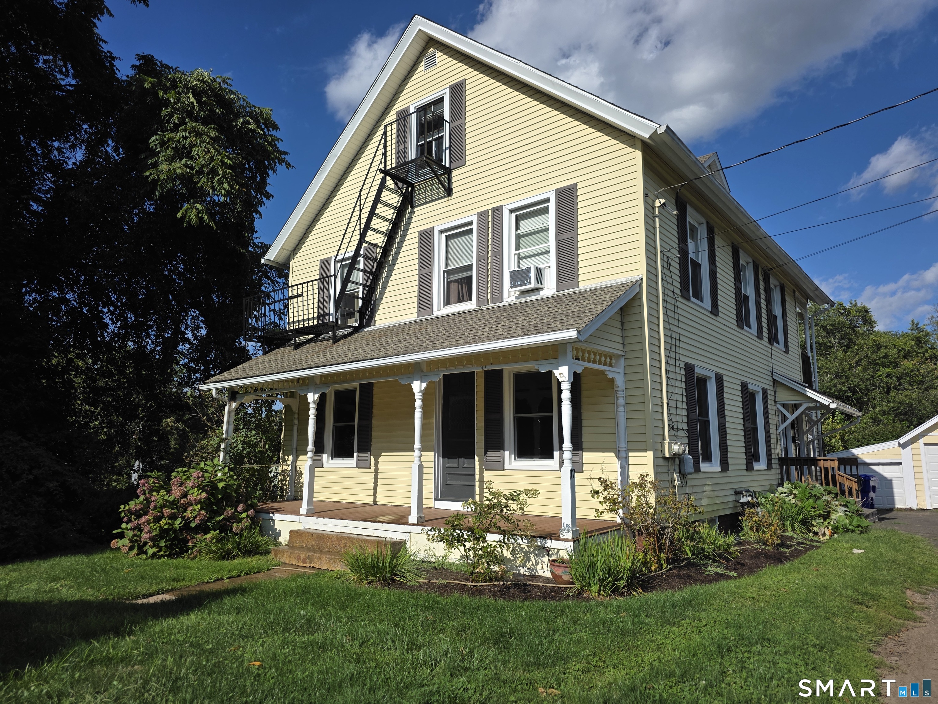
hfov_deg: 73.9
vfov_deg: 58.9
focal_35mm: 23
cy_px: 352
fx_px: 623
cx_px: 469
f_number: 1.7
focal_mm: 6.3
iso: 64
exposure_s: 1/7944
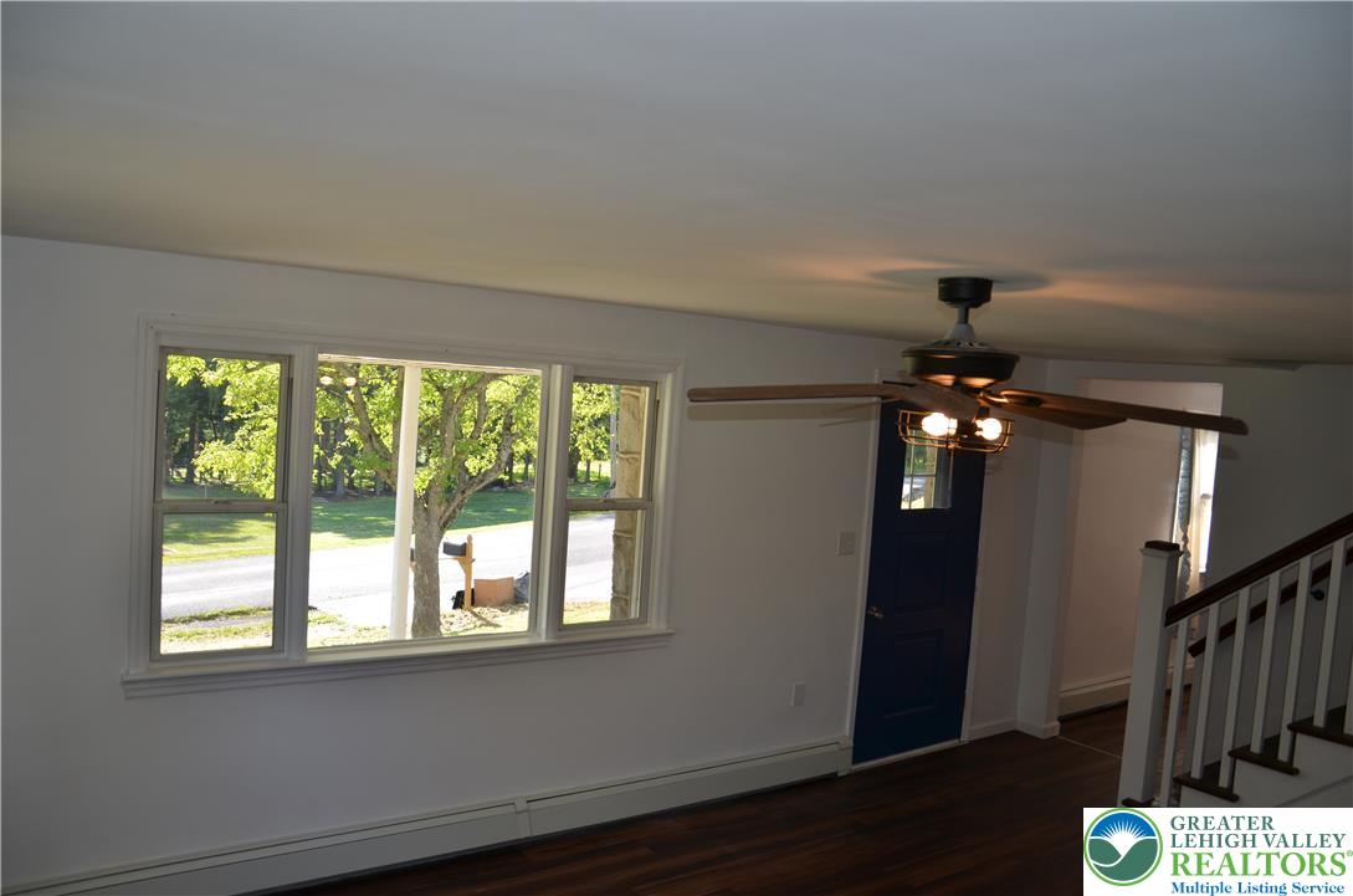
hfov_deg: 67.5
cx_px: 676
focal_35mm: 27
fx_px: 1013
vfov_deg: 47.7
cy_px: 448
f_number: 3.5
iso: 200
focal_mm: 18
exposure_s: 1/200
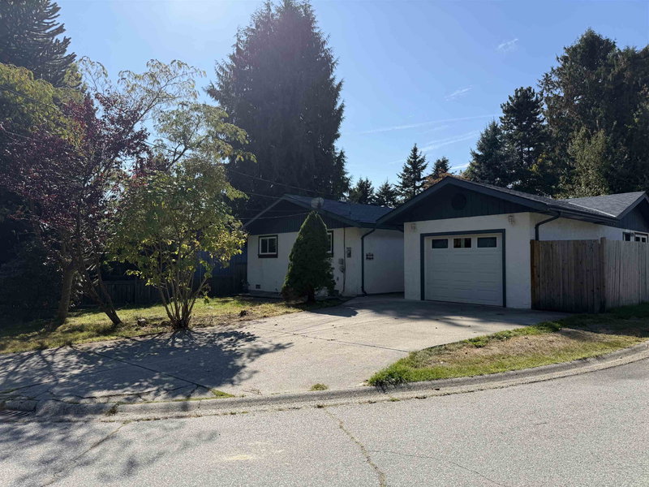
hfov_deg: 71.6
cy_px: 244
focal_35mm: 24
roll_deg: +0.1
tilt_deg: +2.2
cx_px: 324
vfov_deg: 56.8
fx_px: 450
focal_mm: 6.76
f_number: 1.78
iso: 80
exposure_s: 1/4673
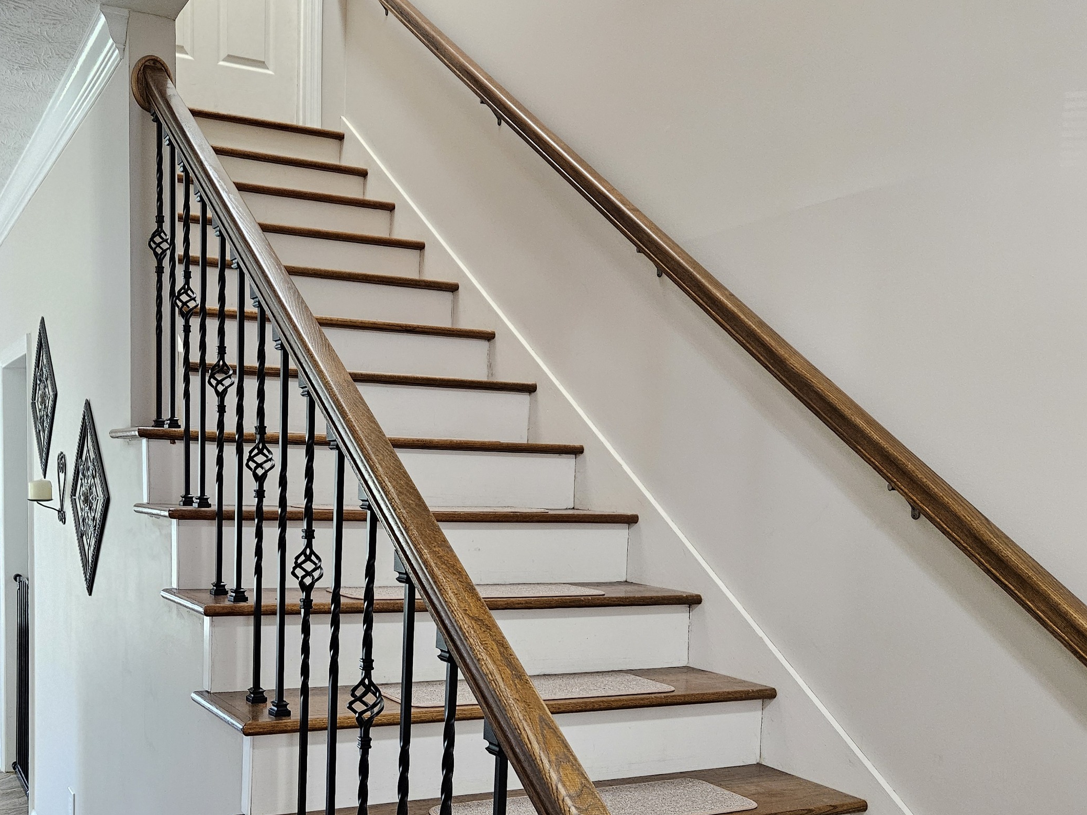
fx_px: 1068
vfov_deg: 41.1
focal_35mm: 34
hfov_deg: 52.7
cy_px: 568
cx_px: 348
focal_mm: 5.4
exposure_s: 1/120
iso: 1000
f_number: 1.8
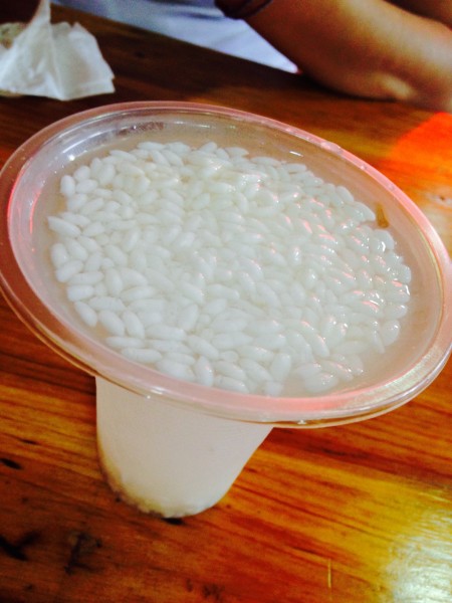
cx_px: 226
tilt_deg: -46.0
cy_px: 302
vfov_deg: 55.4
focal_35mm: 33
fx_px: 575
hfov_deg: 42.9
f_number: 2.4
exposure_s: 1/20
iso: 125
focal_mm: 4.12
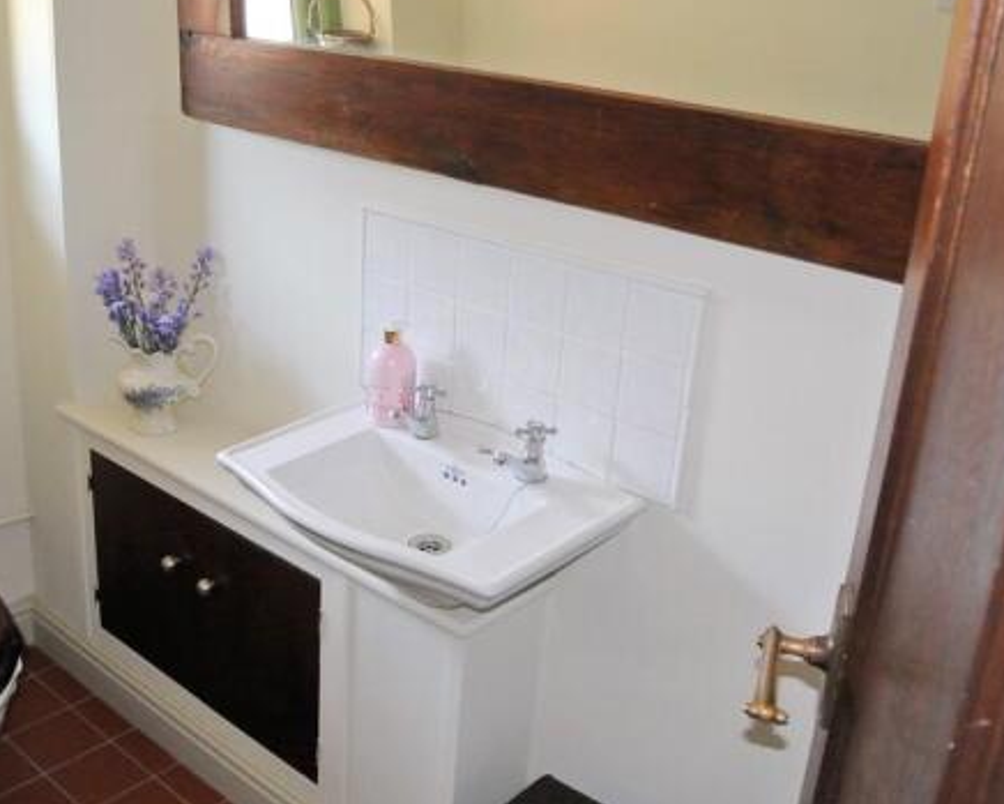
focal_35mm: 38
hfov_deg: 47.7
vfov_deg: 39.1
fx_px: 1129
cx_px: 413
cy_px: 356
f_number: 3.5
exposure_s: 1/60
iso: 800
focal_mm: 10
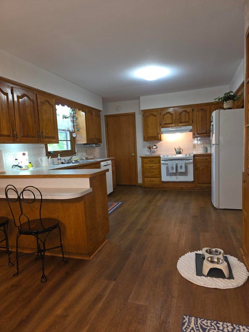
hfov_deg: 58.9
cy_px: 166
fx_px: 221
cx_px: 124
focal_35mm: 23
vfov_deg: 73.9
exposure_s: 1/24
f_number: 1.7
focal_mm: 6.3
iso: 100
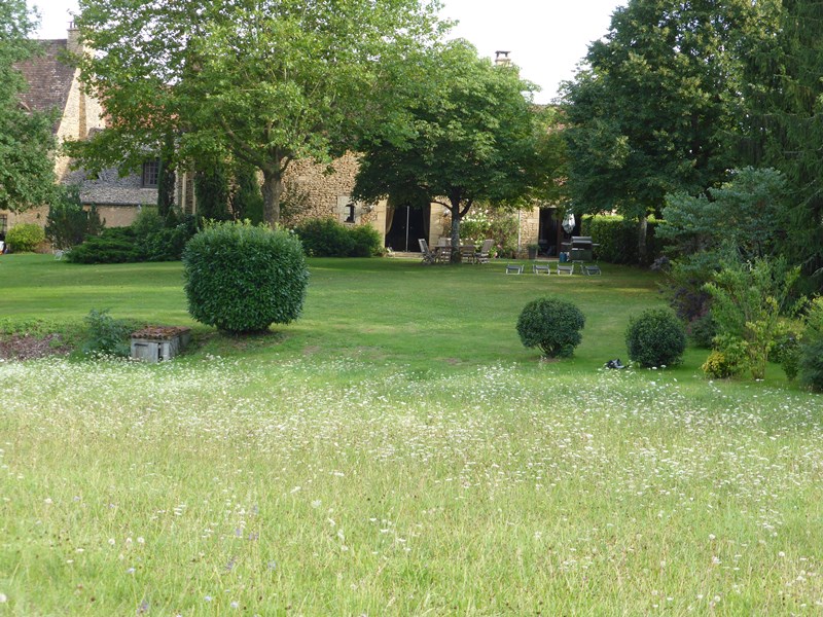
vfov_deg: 17.4
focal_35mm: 85
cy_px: 308
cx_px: 412
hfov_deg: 23.0
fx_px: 2021
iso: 100
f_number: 5.1
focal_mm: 14.2
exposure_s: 1/80
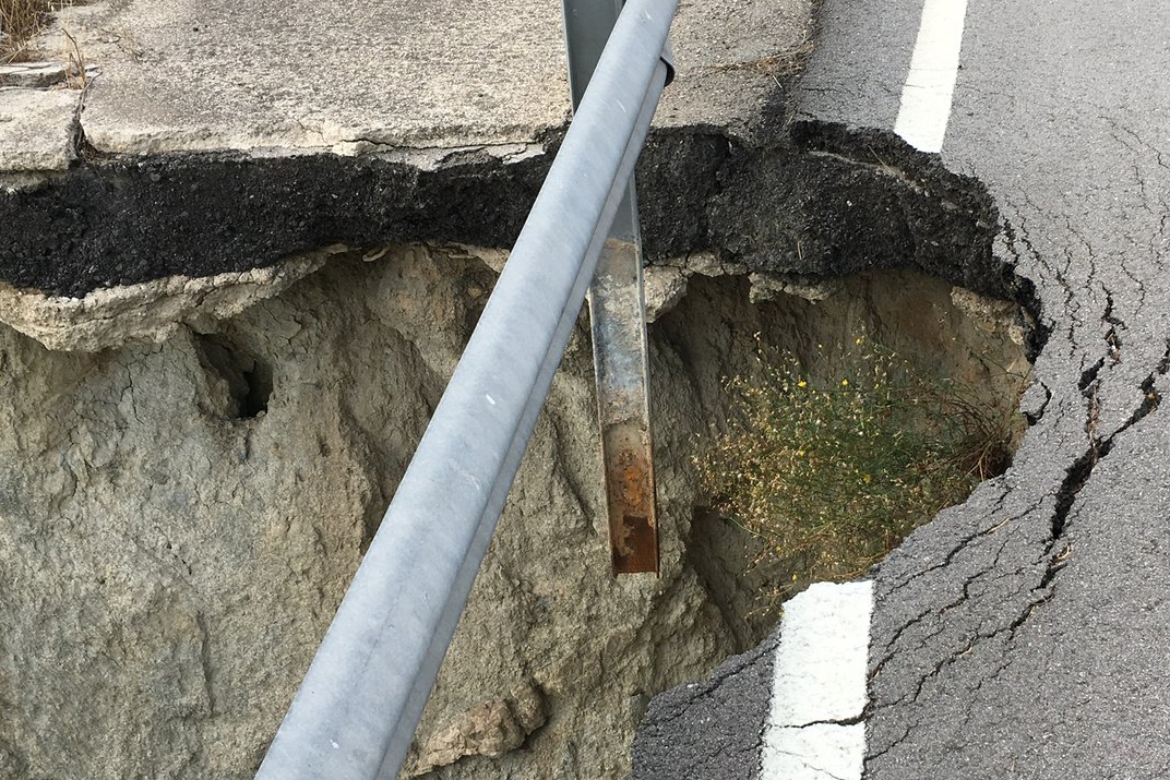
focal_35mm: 45
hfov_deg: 43.2
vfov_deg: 29.9
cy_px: 420
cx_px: 744
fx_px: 1463
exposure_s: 1/591
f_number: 2.2
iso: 25
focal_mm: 4.15
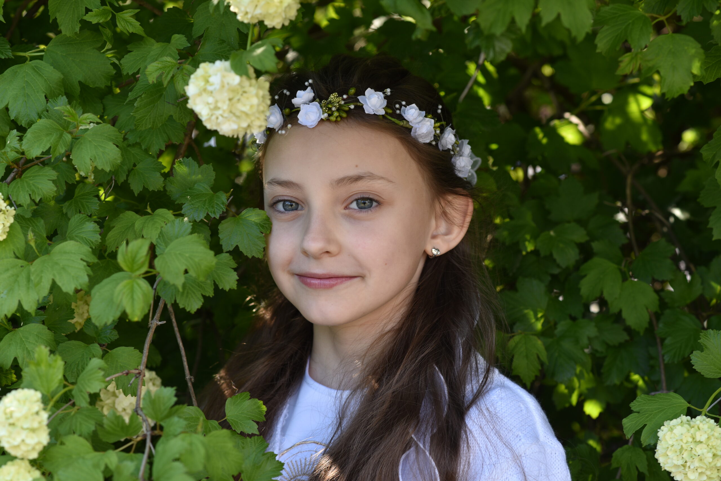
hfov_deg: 23.9
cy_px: 240
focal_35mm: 85
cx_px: 360
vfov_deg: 16.1
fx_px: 1703
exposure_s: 1/125
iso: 160
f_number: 5.6
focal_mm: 85
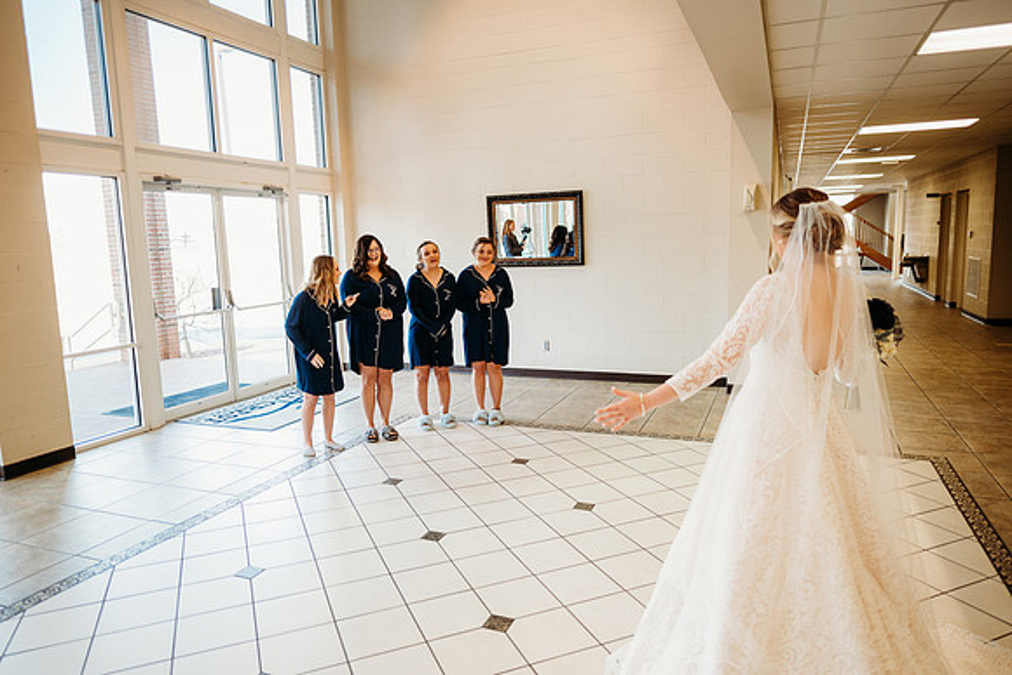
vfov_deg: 53.2
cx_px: 506
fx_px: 675
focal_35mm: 24
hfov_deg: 73.7
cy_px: 338
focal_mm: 24
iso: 400
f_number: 1.8
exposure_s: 1/160
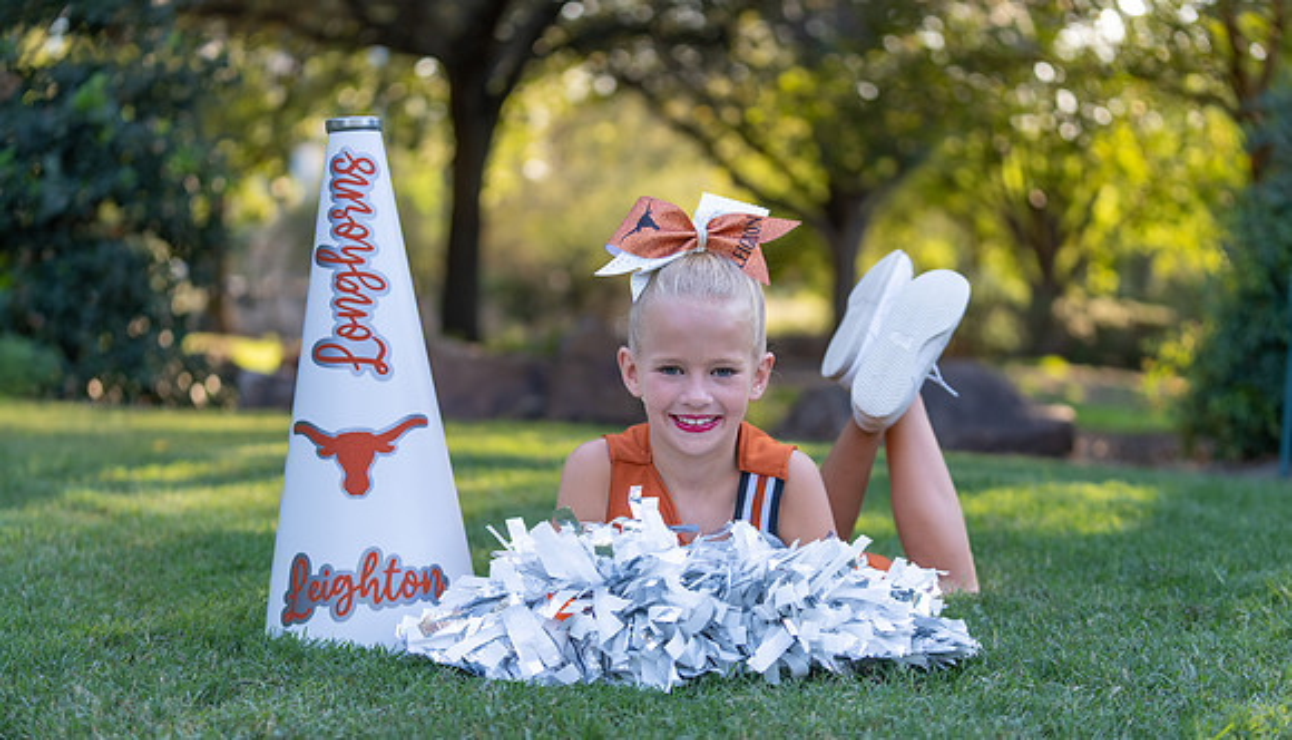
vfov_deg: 16.7
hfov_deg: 28.7
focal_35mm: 73
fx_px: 2521
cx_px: 646
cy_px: 429
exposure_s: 1/320
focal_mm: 70
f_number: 2.8
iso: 200
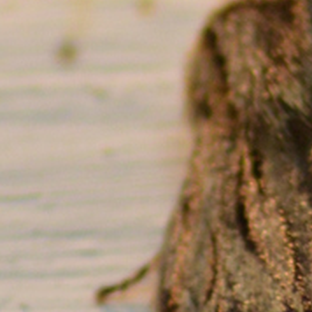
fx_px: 4660
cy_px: 312
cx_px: 326
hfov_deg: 3.8
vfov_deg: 3.8
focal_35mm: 457
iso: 400
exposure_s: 1/320
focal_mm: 100
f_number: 4.5
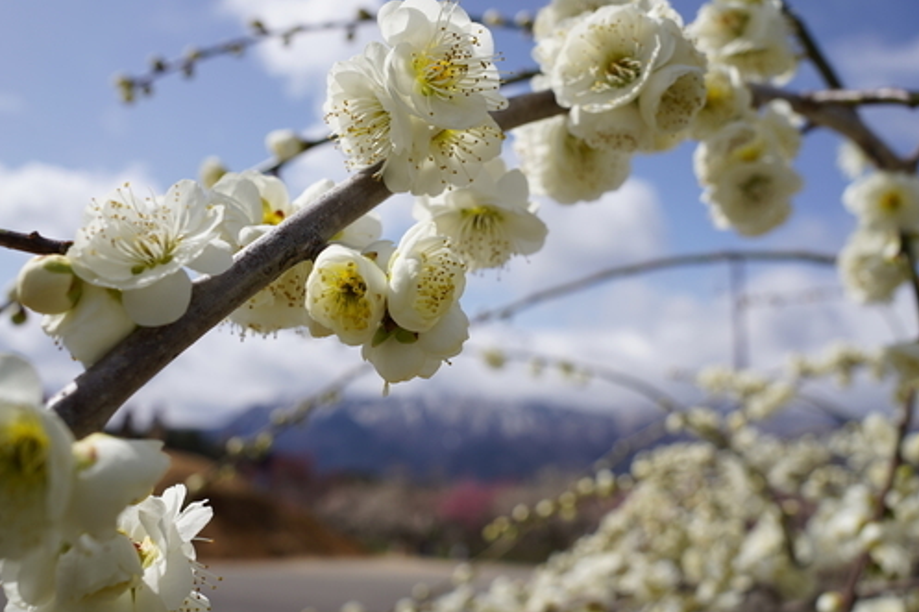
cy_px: 307
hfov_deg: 63.6
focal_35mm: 29
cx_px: 440
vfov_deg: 44.9
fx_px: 740
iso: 100
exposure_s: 1/500
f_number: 8
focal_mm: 24
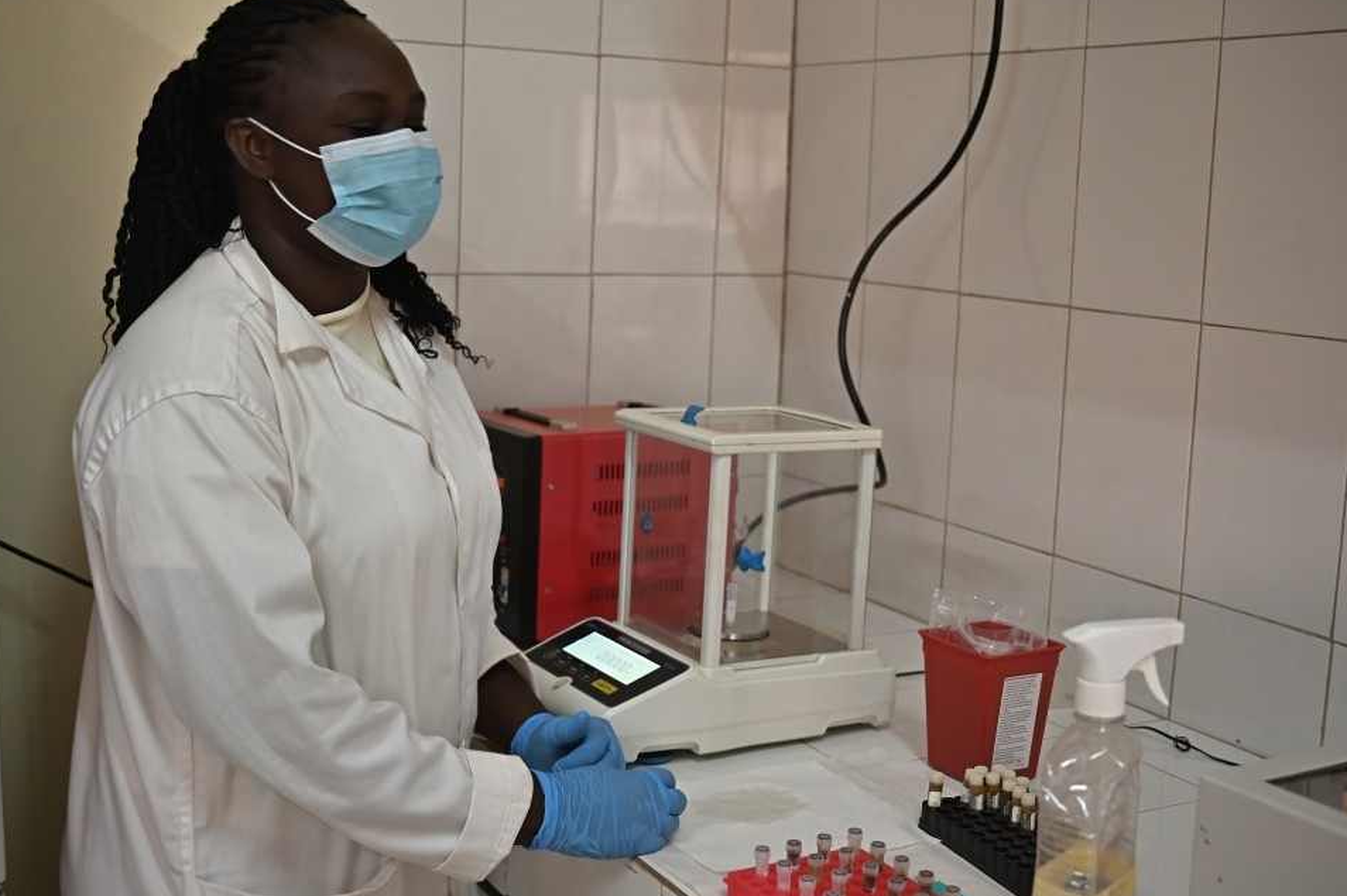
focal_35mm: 44
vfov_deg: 30.5
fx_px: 1645
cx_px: 635
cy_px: 440
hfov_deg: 44.5
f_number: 4
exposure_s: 1/40
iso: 1250
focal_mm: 41
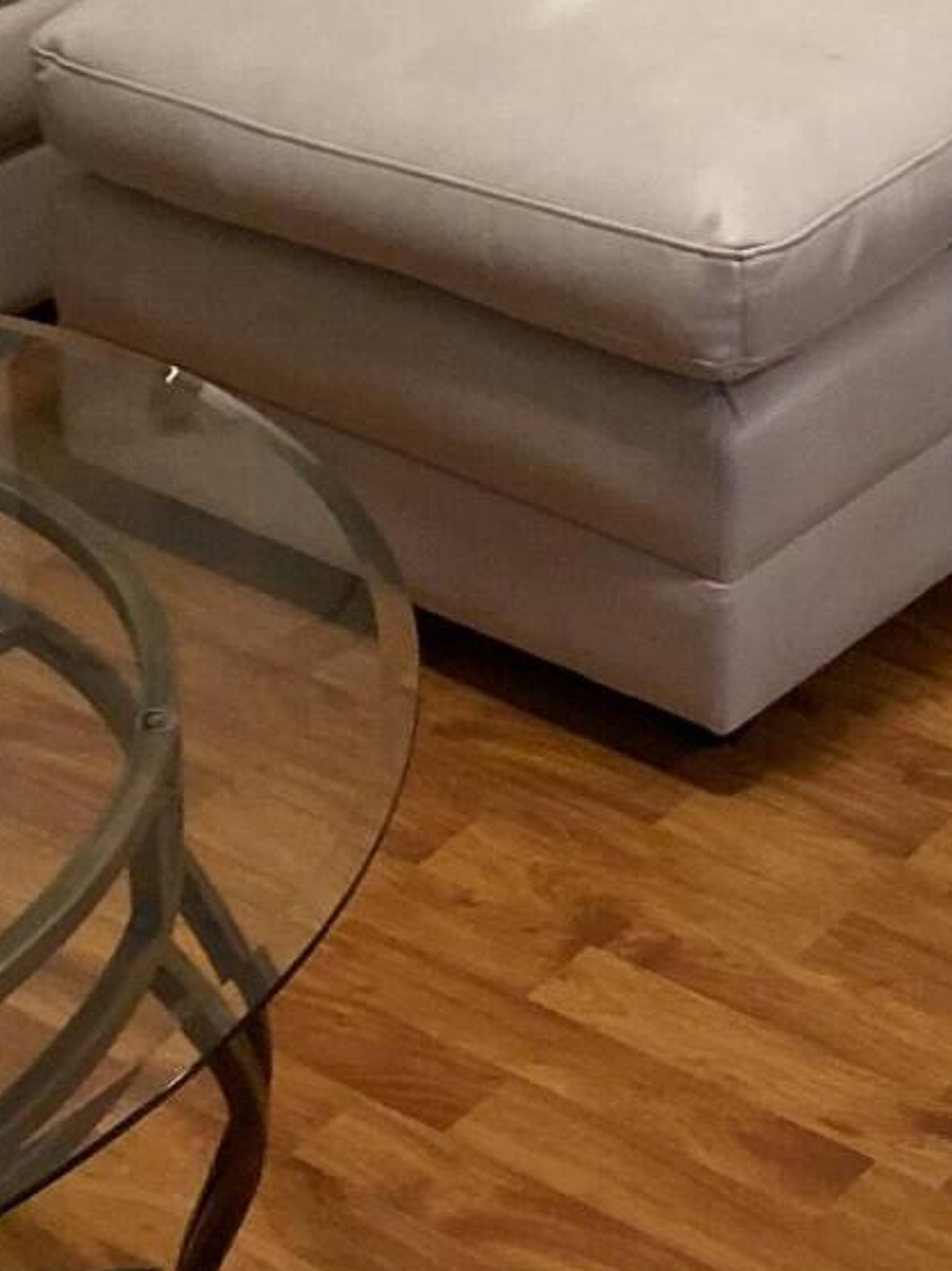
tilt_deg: -20.0
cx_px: 943
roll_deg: -1.6
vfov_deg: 19.8
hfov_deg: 15.6
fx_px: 3412
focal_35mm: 93
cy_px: -243
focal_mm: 4.25
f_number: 1.8
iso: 320
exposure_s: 1/60
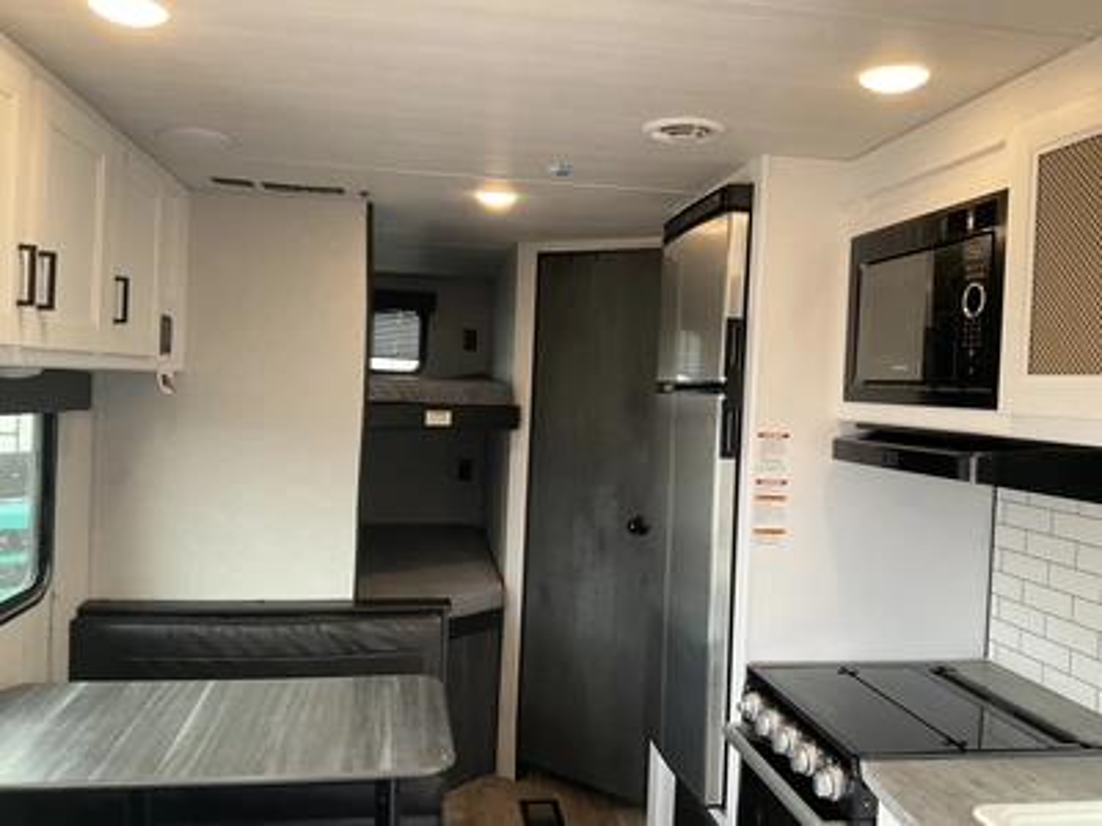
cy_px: 413
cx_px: 551
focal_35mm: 29
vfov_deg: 48.2
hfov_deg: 61.7
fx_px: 923
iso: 64
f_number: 1.8
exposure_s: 1/76
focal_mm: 3
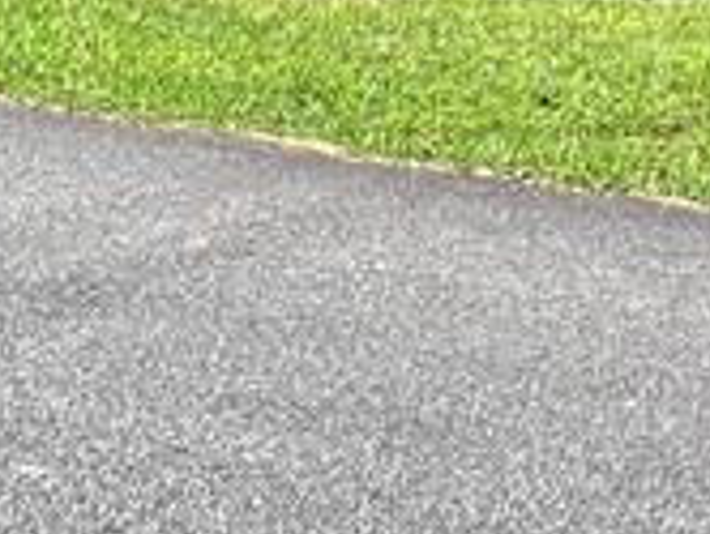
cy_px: -350
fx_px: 1643
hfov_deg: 19.2
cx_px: 1240
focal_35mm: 80
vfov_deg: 16.3
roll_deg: +3.2
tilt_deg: +4.8
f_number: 1.8
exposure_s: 1/435
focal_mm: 1.57
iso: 32
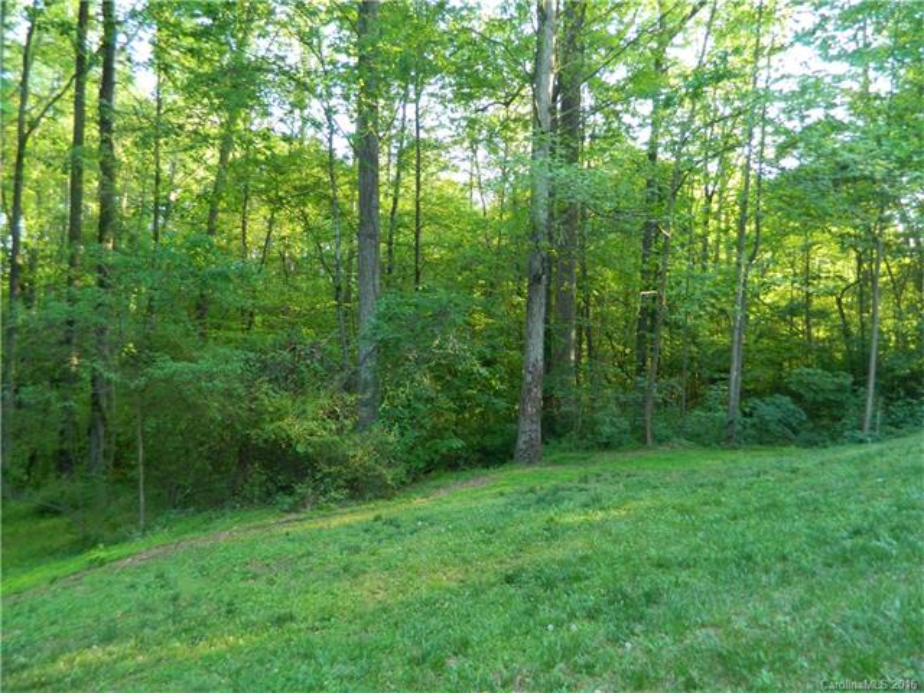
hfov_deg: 69.4
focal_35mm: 25
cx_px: 462
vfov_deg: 54.9
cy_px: 346
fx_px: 667
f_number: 3.1
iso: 125
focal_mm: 4.5
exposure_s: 1/30
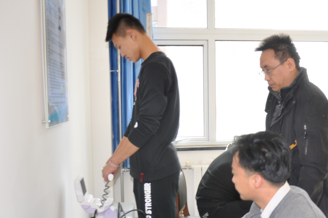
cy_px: 143
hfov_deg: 38.9
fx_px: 462
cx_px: 201
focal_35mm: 51
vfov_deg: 26.4
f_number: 3.8
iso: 640
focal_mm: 21
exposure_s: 1/125
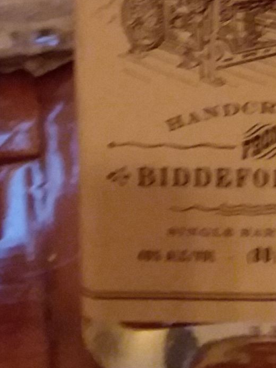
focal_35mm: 86
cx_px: 281
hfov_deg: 16.8
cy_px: -99
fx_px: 915
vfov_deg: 20.9
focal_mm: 2.47
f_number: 1.9
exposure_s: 1/17
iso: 400
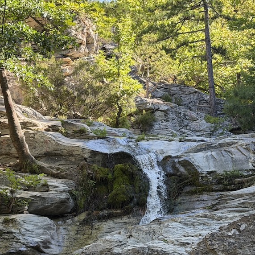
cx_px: 82
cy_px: 135
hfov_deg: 19.4
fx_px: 742
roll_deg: +0.9
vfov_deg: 19.5
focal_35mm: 89
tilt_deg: +4.6
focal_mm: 6.76
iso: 64
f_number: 1.78
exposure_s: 1/475
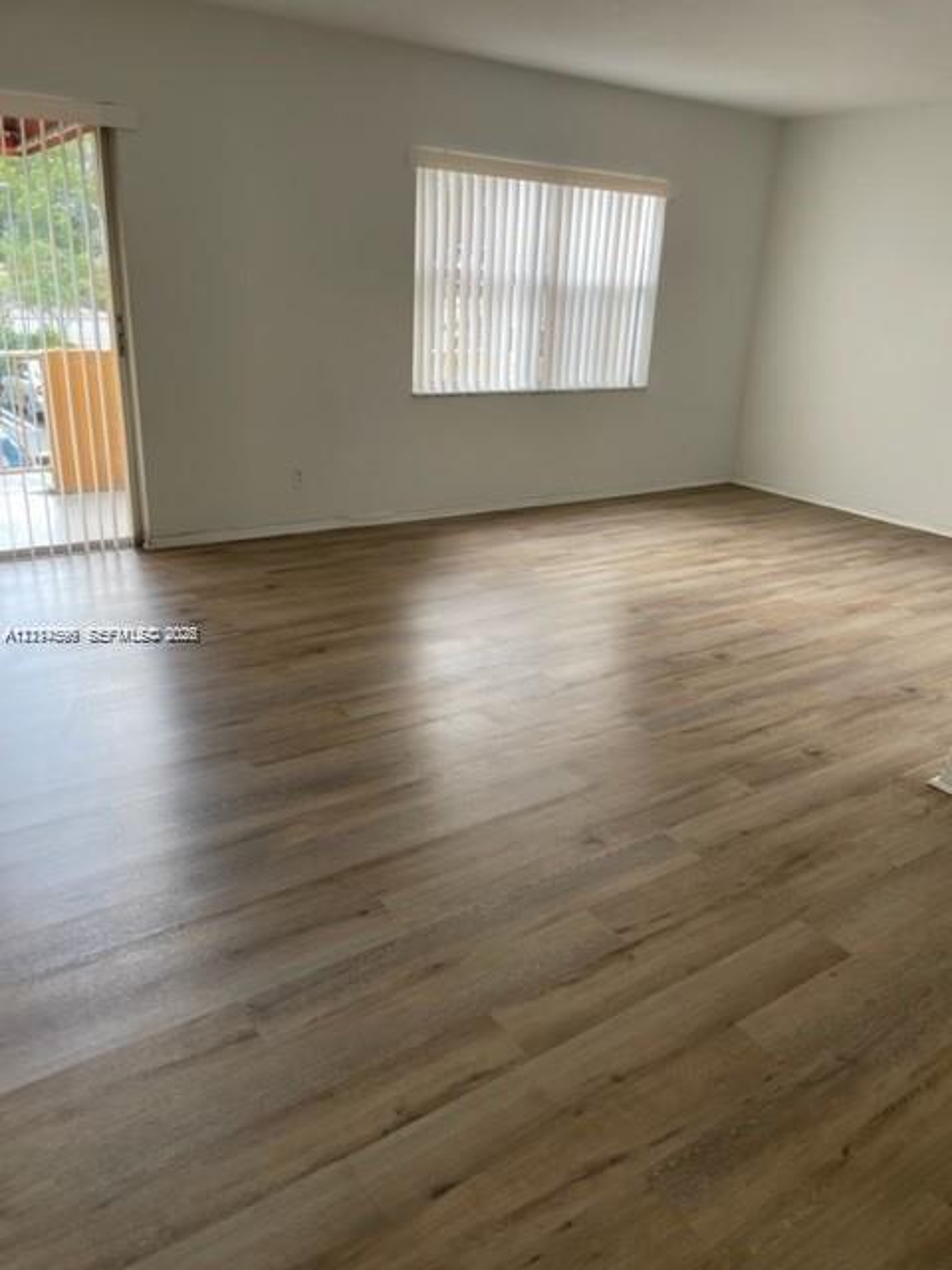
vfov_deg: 67.3
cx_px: 476
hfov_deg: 53.1
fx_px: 953
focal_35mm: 26
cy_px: 635
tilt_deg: -22.9
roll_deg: -0.1
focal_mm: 4.2
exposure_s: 1/121
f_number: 1.6
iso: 64
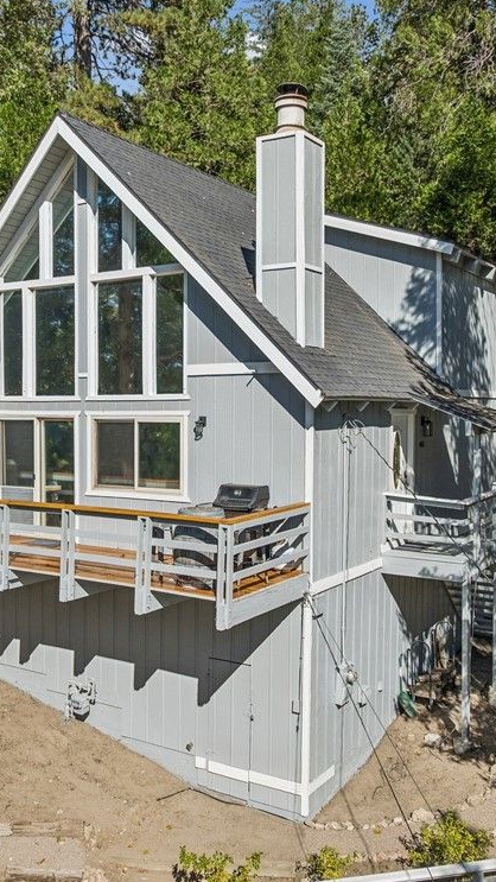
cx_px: 195
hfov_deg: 32.7
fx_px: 842
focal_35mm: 36
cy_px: 430
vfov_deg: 55.3
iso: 130
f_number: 2.8
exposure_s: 1/120
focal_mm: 12.3
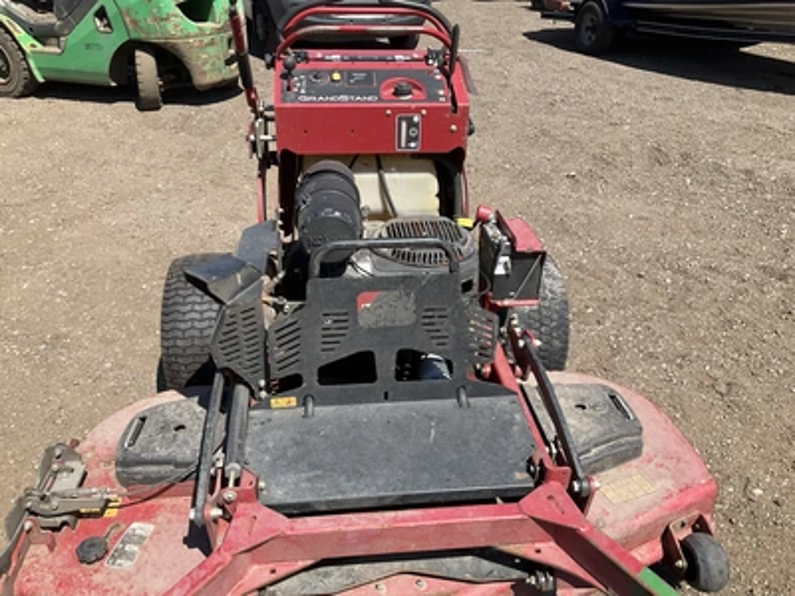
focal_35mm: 29
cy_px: 298
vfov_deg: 48.2
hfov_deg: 61.7
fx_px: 666
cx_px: 398
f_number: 1.8
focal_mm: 3
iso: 25
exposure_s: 1/1377
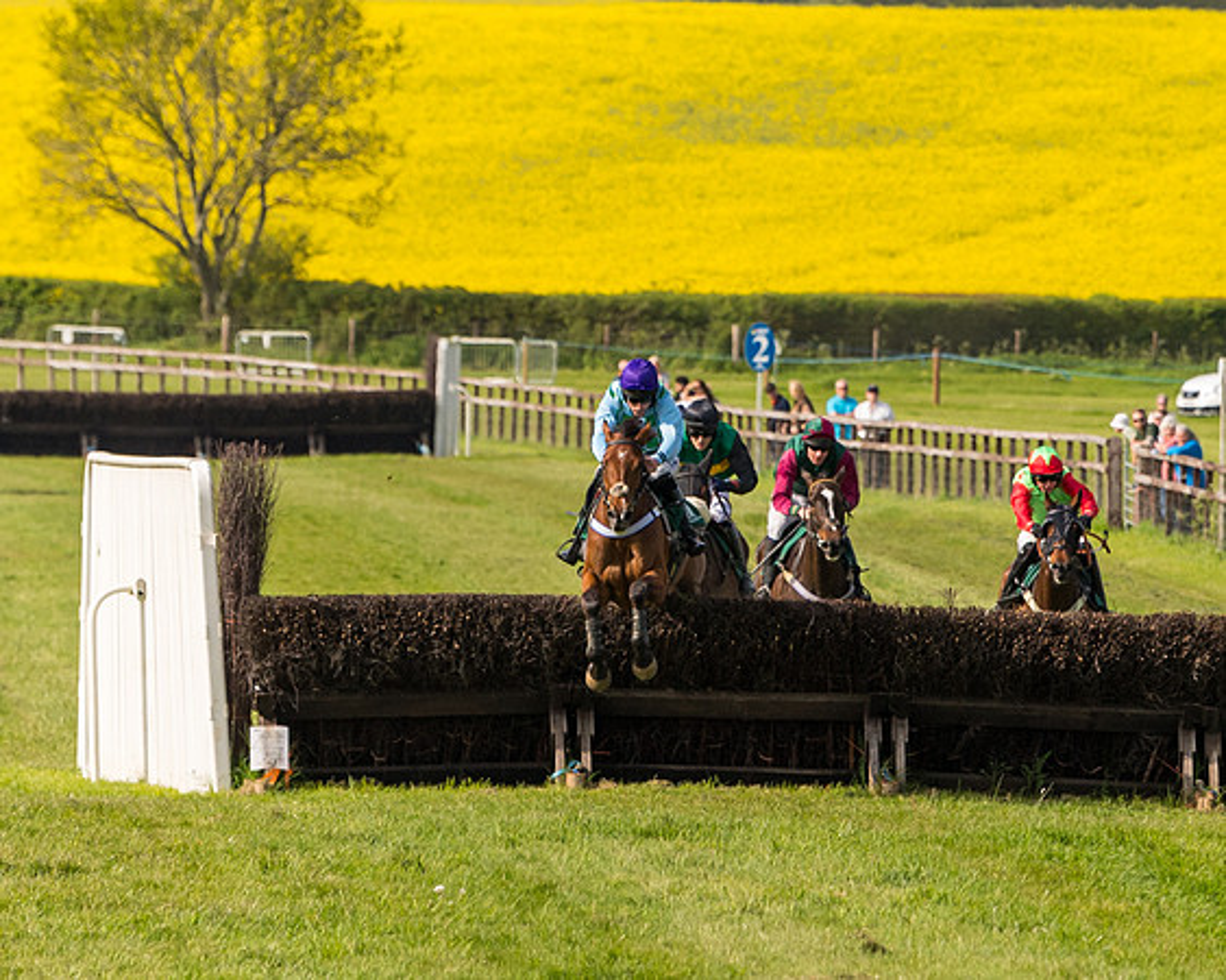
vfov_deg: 3.1
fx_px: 17998
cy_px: 441
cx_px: 915
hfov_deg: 3.9
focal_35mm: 496
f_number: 5
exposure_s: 1/3200
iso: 400
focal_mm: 185
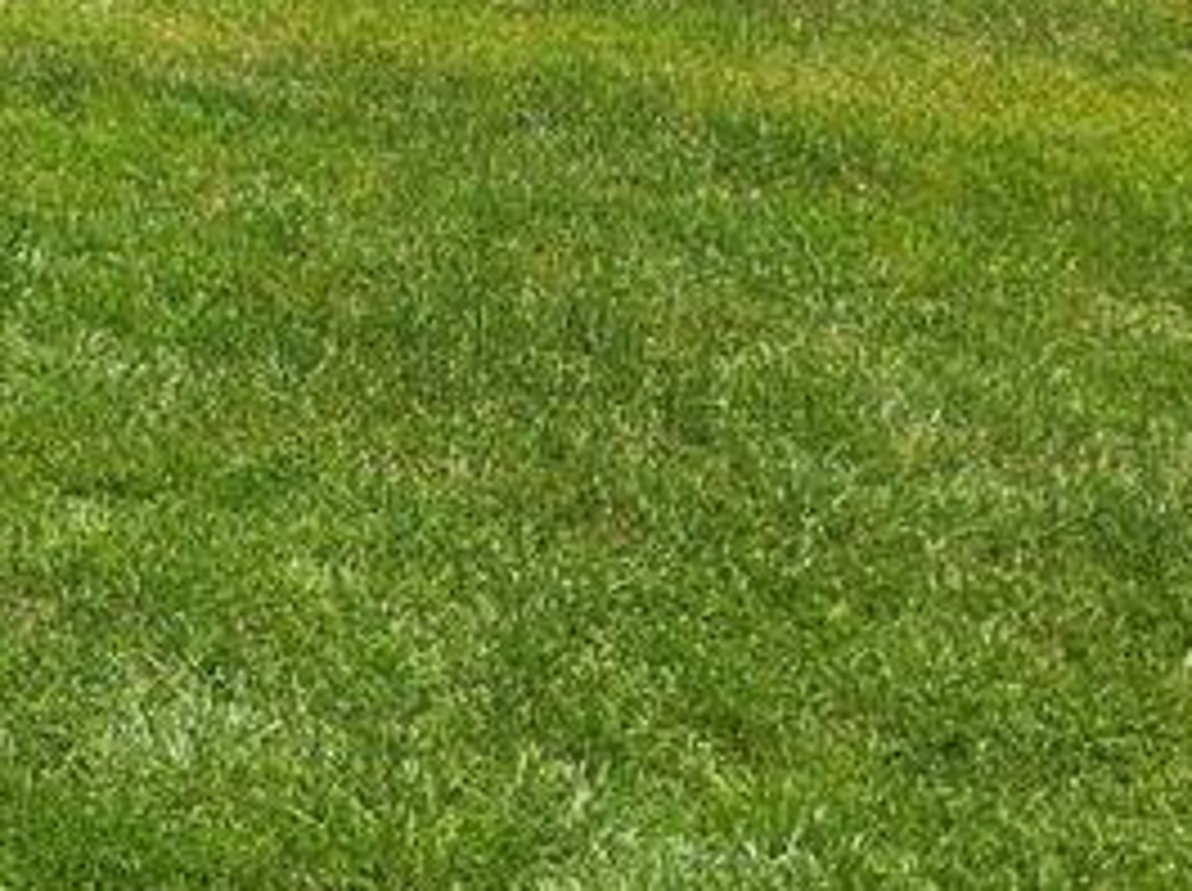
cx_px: -972
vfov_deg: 15.1
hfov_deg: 17.6
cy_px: -536
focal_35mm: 89
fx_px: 3061
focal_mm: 5.4
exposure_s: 1/3493
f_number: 1.8
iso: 20
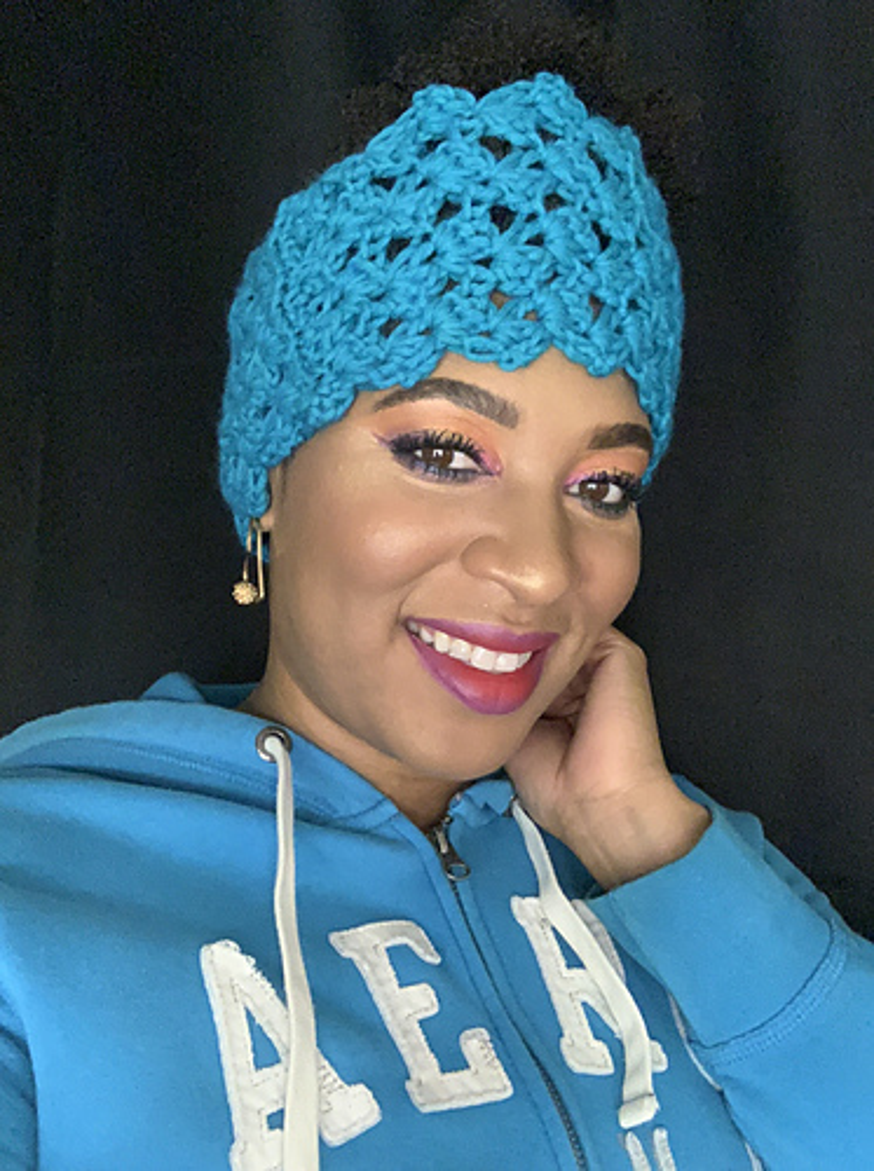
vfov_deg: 56.9
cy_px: 586
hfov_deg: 44.0
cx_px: 437
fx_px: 1081
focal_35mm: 32
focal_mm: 2.87
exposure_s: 1/30
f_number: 2.2
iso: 500
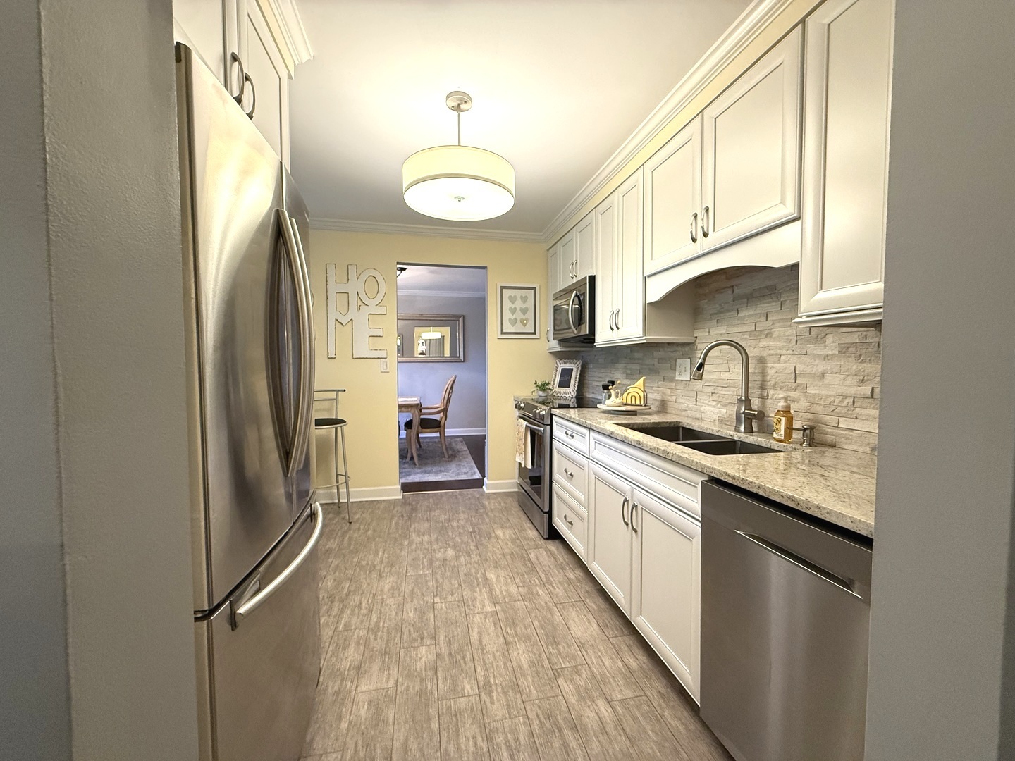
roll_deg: -0.7
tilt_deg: -1.8
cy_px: 380
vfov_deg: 85.7
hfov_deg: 102.1
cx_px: 508
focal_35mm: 14
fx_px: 411
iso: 500
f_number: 2.2
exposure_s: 1/120
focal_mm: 2.22
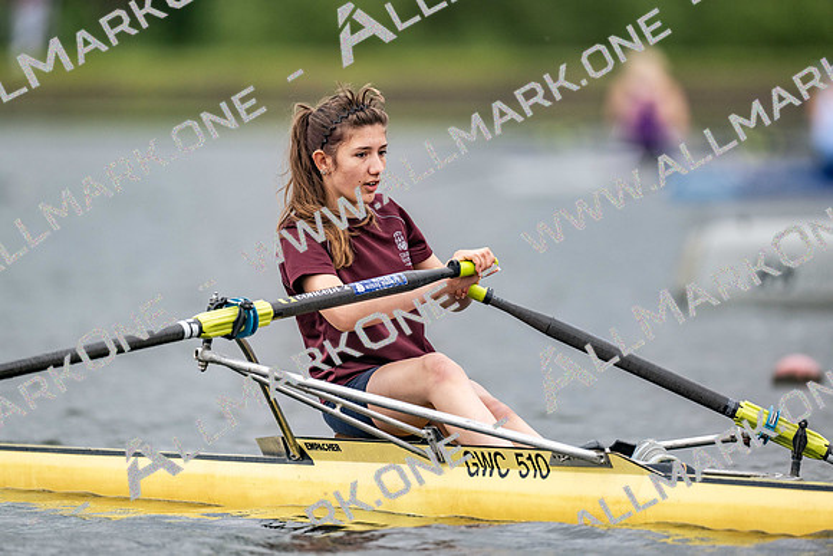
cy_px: 278
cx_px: 416
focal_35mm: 600
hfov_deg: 3.4
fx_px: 13886
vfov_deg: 2.3
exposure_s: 1/2500
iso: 560
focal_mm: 600
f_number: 4
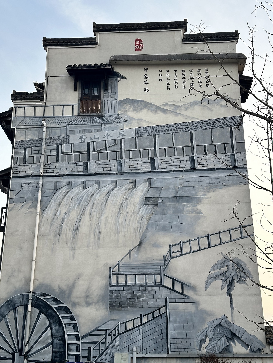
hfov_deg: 30.3
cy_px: 182
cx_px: 136
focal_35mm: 48
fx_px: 505
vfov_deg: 39.7
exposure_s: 1/458
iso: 64
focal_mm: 6.86
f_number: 1.78
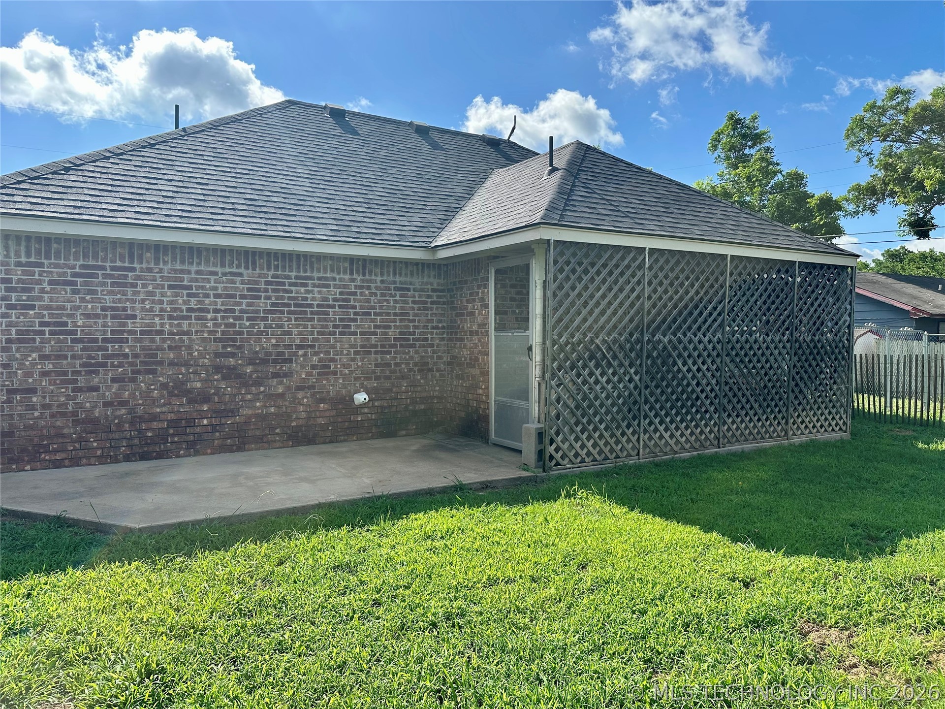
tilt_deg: -1.6
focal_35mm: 24
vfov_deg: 56.8
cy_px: 354
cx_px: 472
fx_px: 655
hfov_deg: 71.6
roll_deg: +0.6
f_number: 1.78
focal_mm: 6.86
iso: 80
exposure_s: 1/2882
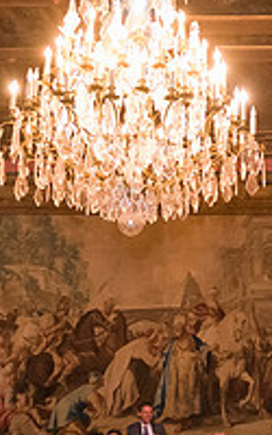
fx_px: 842
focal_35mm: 71
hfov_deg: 18.0
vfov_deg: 28.3
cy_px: 356
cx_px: 250
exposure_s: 1/100
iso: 3200
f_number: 3.2
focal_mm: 24
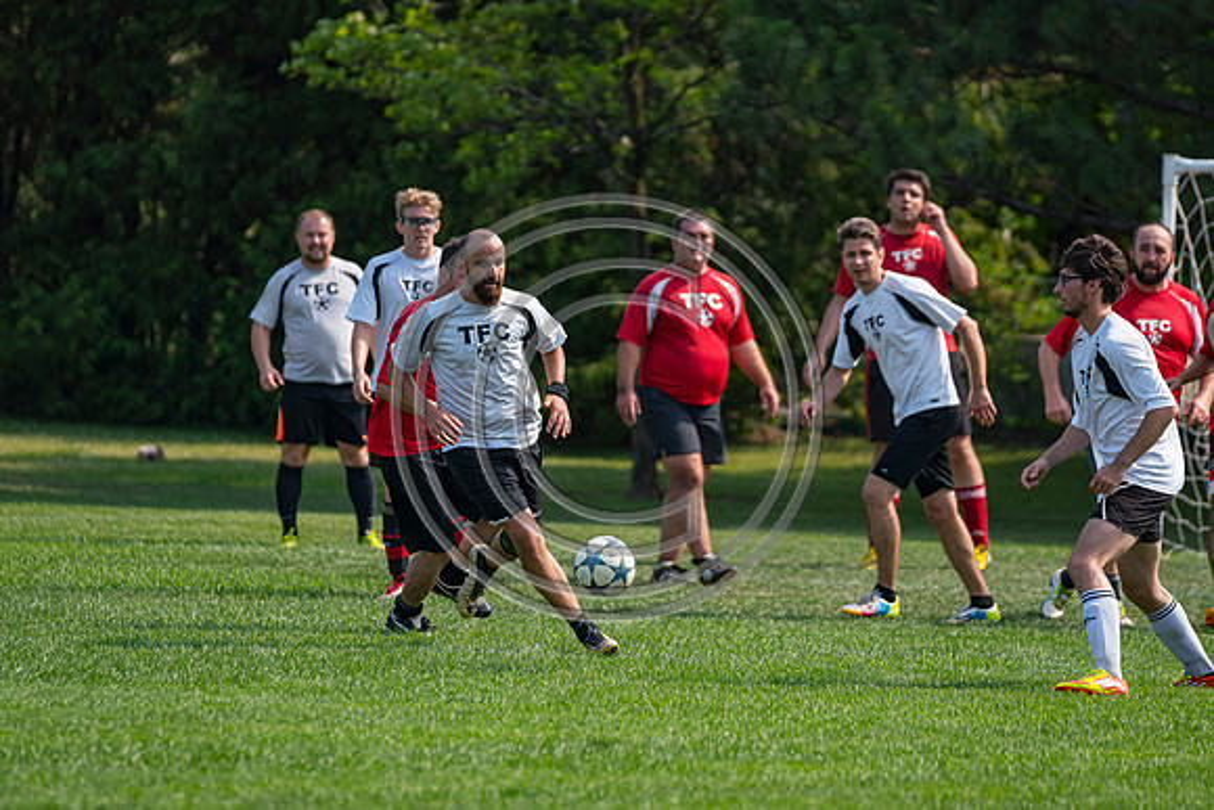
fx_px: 10119
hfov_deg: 6.9
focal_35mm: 300
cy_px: 405
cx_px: 607
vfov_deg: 4.6
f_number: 3.2
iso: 400
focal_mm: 200
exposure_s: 1/3200
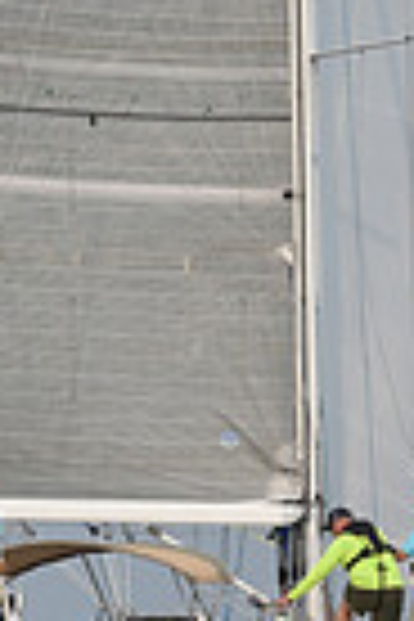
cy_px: -158
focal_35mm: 294
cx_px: 263
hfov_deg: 4.7
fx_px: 5071
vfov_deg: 6.9
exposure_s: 1/1250
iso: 250
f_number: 8
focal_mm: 70
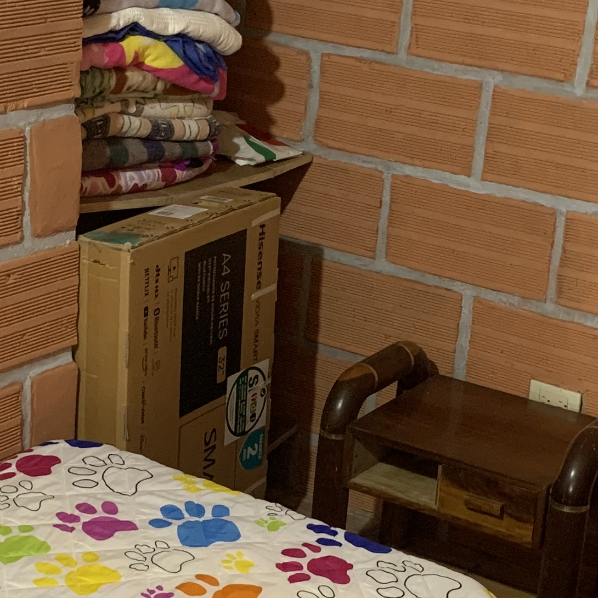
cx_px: 271
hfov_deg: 20.4
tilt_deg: -21.5
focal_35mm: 85
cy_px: 386
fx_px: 1661
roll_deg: -3.5
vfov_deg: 20.4
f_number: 1.8
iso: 400
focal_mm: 4.25
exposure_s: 1/60
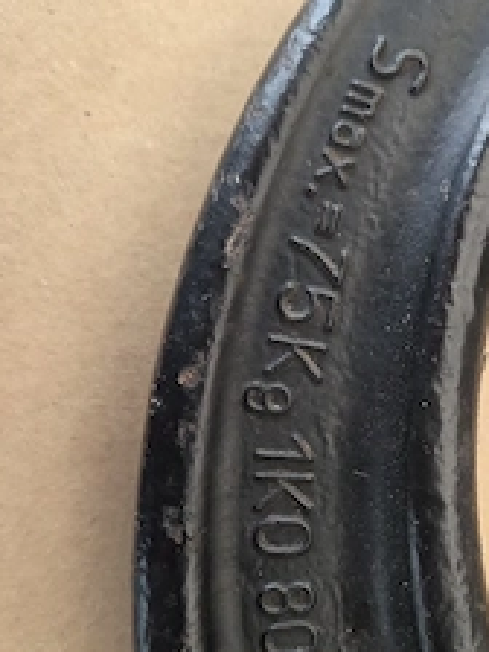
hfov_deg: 34.5
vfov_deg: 45.0
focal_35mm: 41
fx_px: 772
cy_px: 440
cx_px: 355
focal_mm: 5.4
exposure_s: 1/182
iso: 160
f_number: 1.8
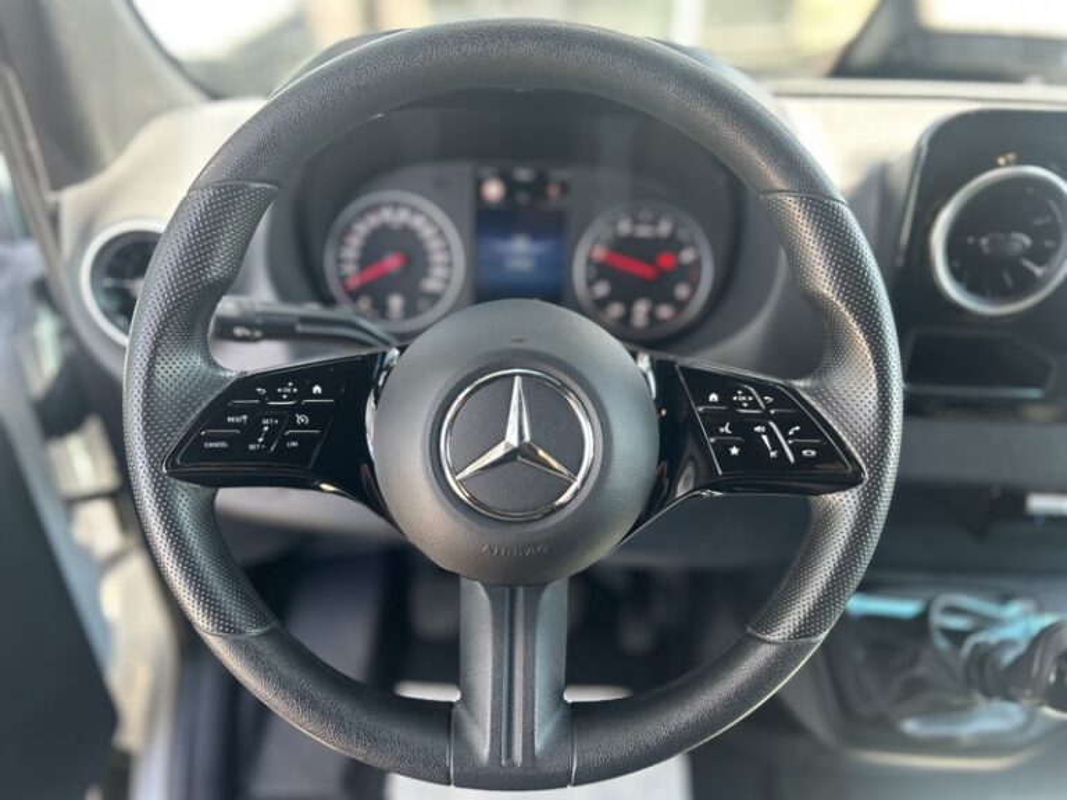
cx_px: 534
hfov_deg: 67.3
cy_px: 400
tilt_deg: -36.7
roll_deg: -2.1
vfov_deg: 53.1
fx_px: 801
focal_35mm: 26
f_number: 1.5
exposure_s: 1/100
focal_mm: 5.7
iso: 100
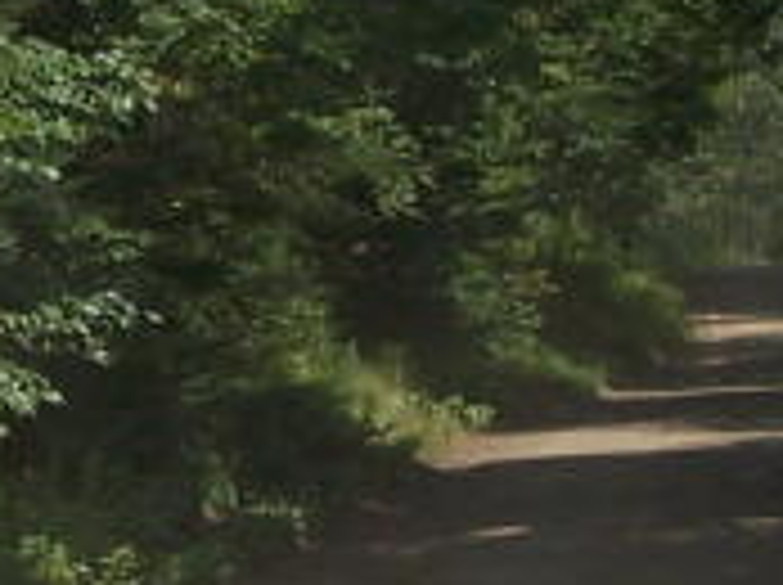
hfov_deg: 8.7
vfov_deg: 6.6
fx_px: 5060
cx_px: -180
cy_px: 194
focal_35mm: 224
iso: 100
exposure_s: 1/1000
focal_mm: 6.3
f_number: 4
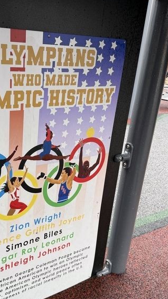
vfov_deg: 53.9
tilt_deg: -22.2
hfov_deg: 31.6
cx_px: 49
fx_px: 293
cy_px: 162
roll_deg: -5.0
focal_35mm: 37
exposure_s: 1/121
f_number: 1.78
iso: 100
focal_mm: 6.76
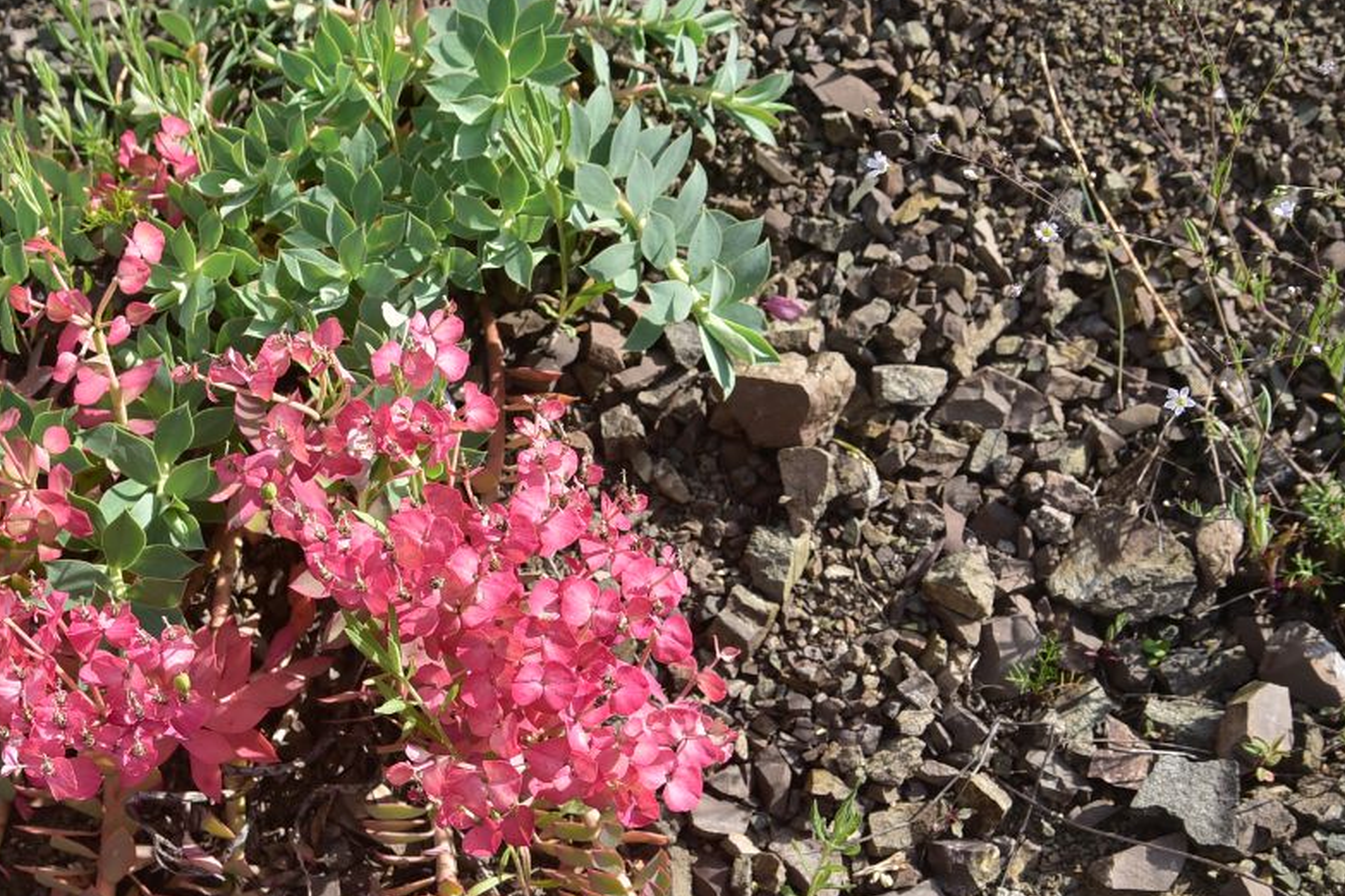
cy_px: 533
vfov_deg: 16.4
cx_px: 440
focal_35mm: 83
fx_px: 3101
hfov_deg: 24.3
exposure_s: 1/125
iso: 125
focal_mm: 50
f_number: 11
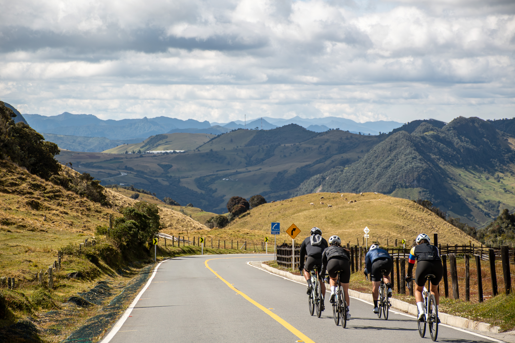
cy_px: 172
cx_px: 258
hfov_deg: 16.1
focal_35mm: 127
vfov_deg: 10.8
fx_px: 1817
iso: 500
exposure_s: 1/2500
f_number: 5.3
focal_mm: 85
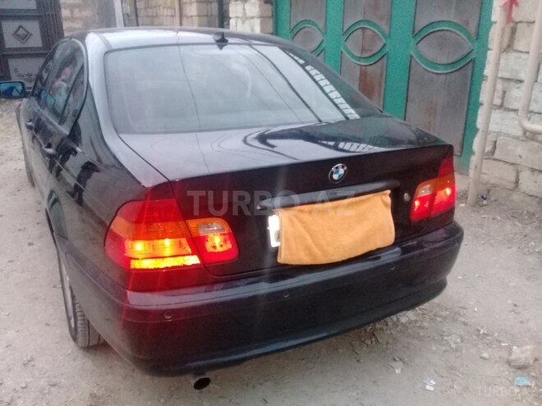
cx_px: 271
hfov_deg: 58.4
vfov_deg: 45.4
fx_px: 485
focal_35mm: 31
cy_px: 203
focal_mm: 3.3
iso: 250
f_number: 2.2
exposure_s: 1/33
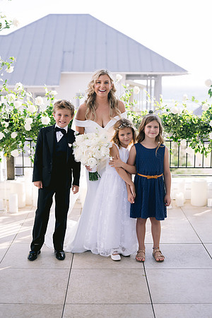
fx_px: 442
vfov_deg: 39.6
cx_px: 106
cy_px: 159
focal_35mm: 50
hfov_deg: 27.0
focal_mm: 50
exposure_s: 1/640
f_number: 2.8
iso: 200
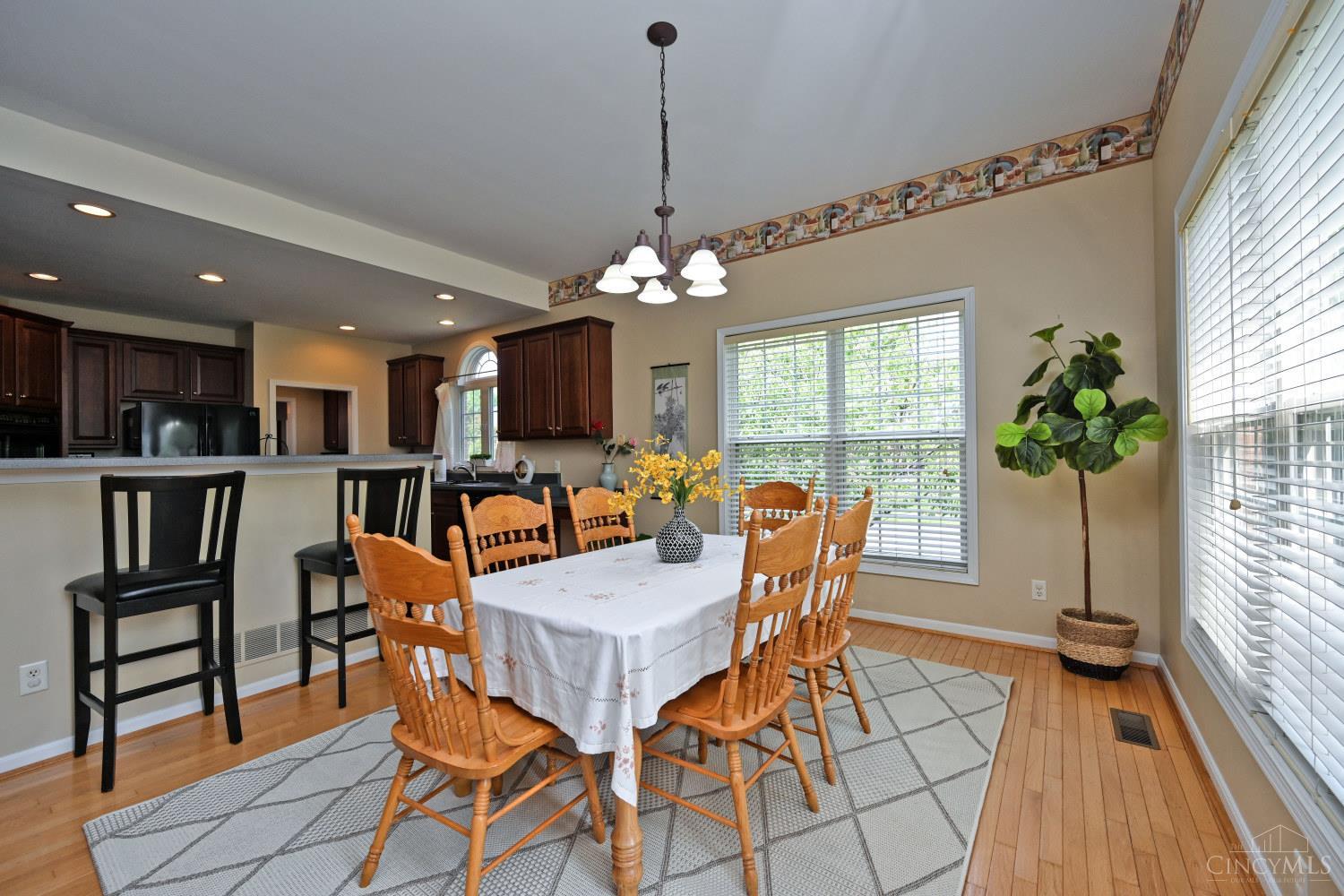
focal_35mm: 14
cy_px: 448
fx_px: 523
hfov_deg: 104.3
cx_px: 672
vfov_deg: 81.2
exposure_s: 1/100
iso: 200
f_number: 5.6
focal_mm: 14
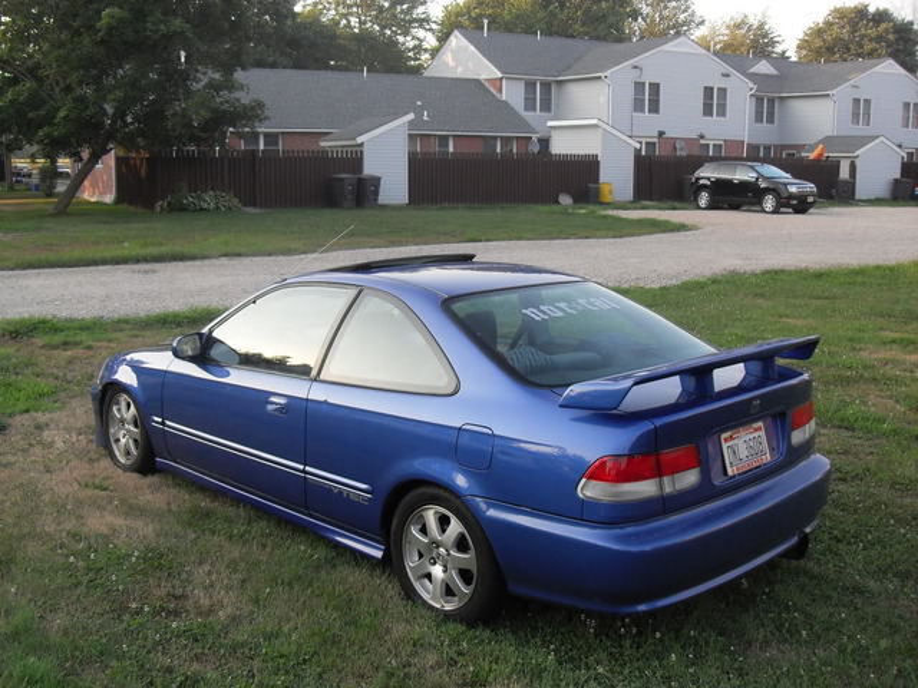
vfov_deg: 38.7
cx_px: 459
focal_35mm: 37
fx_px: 981
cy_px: 344
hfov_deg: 50.1
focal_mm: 6.3
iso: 80
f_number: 2.8
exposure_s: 1/125
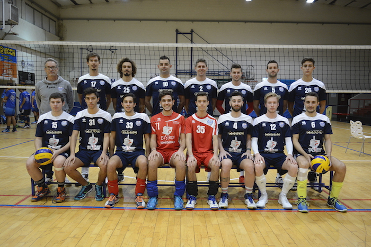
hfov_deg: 61.9
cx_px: 186
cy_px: 124
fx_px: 309
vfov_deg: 43.6
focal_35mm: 30
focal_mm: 20
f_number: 3.8
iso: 1250
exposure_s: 1/100
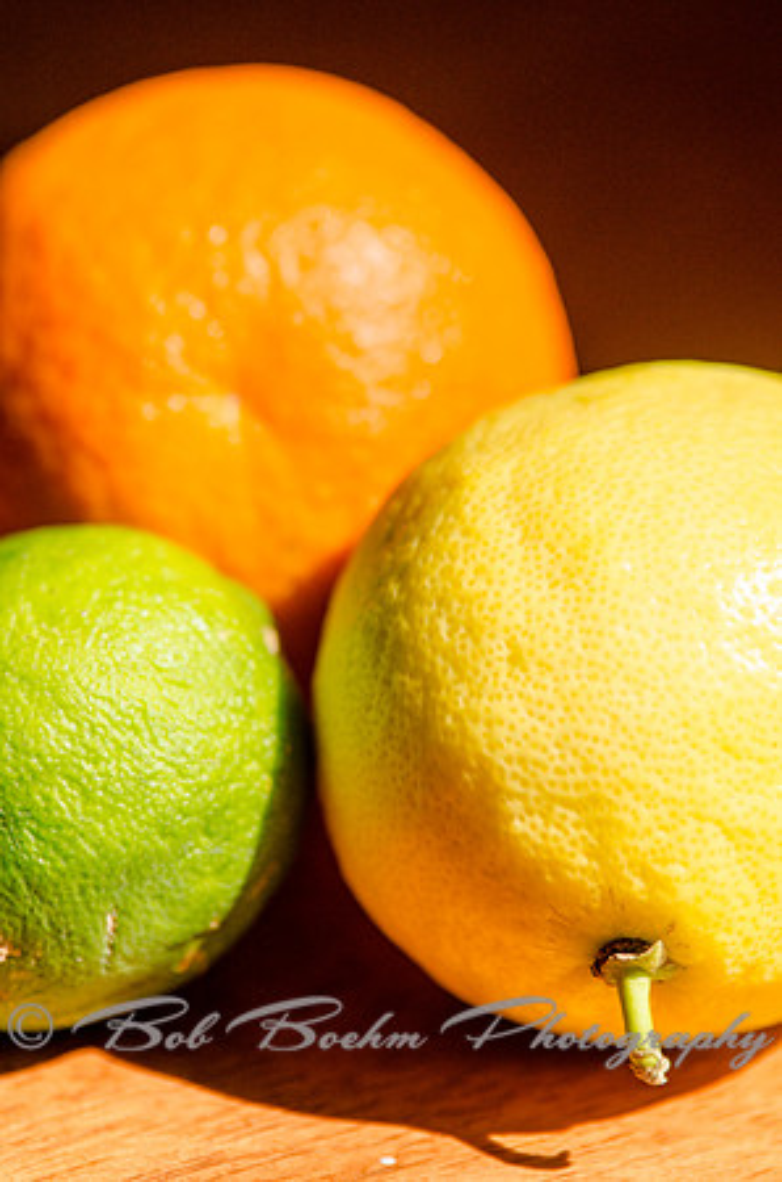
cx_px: 391
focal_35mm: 300
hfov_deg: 4.6
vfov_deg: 6.9
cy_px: 591
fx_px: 9820
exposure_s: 1/1250
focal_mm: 200
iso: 400
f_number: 4.5
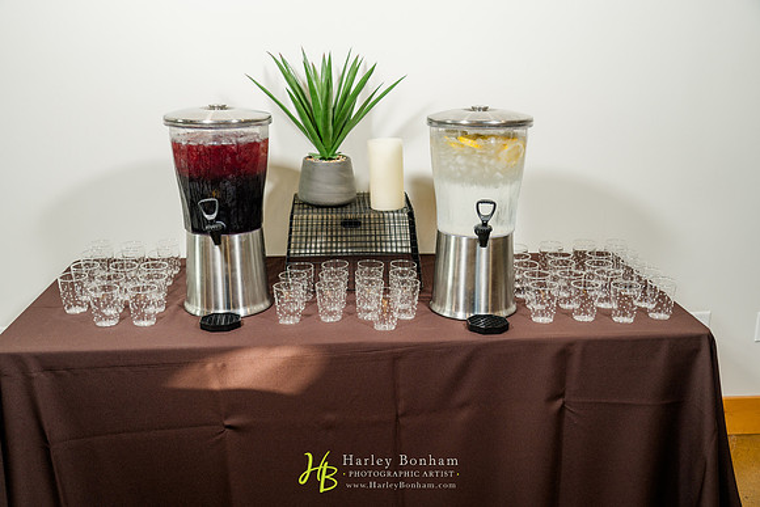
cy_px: 254
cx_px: 380
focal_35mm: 35
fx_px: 739
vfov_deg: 37.9
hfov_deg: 54.4
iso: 200
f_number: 4
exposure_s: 1/80
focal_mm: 35
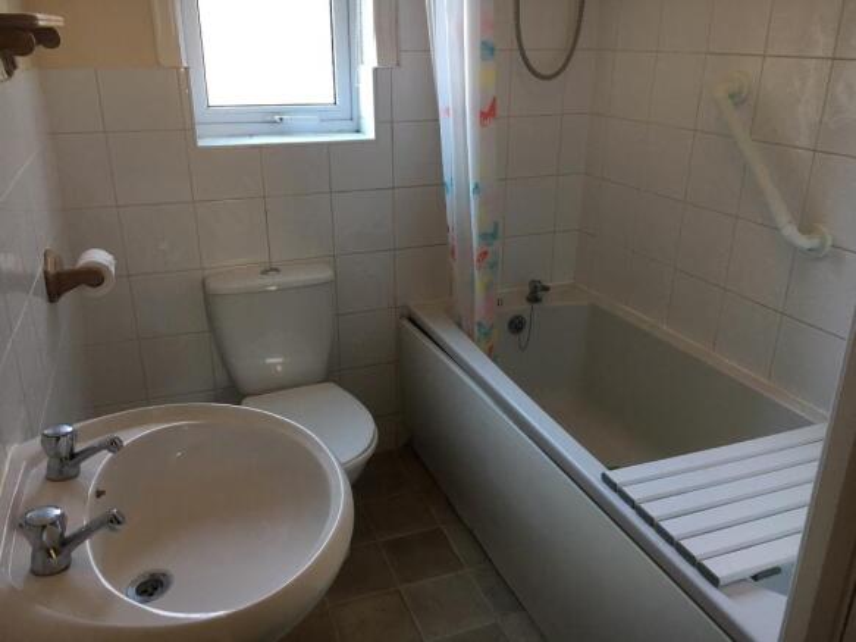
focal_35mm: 29
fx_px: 717
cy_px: 321
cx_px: 428
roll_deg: -0.9
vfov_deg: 48.2
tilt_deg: -21.5
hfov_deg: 61.7
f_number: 2.2
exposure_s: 1/33
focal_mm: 4.15
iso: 125
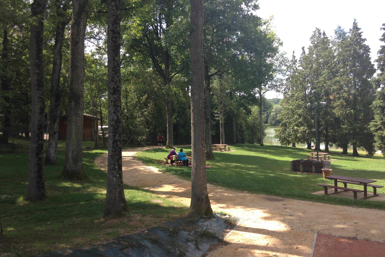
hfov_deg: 54.4
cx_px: 192
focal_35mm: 35
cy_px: 122
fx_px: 374
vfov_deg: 37.8
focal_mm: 4.12
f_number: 2.4
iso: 50
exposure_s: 1/417
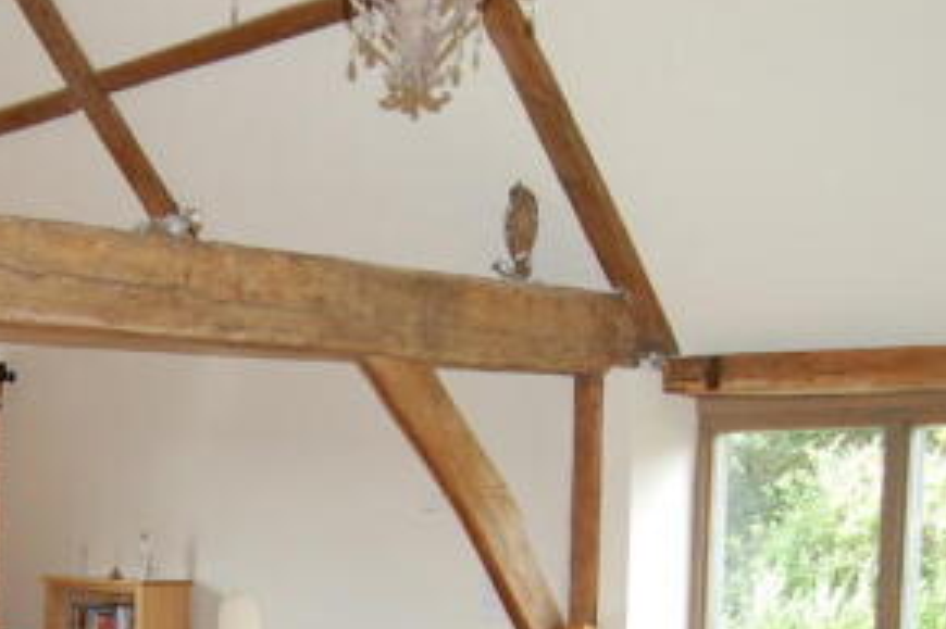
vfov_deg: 21.1
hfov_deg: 31.1
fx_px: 1602
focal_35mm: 61
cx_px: 62
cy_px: 697
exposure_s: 1/60
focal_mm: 18
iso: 400
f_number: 3.5
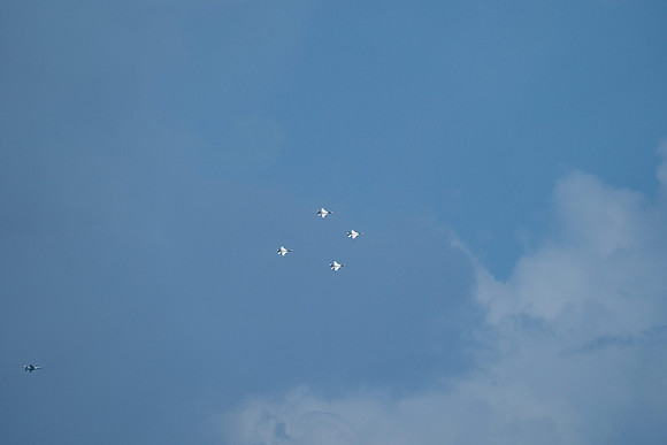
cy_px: 222
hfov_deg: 5.2
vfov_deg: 3.4
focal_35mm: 400
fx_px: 7412
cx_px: 334
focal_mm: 400
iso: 800
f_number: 10
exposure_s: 1/1600
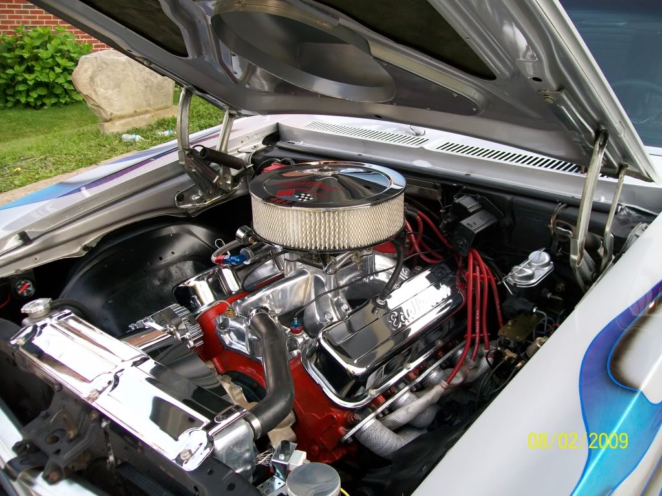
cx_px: 331
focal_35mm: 34
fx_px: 650
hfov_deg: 54.0
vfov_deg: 41.8
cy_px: 248
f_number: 2.7
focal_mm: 6.1
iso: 64
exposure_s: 1/100
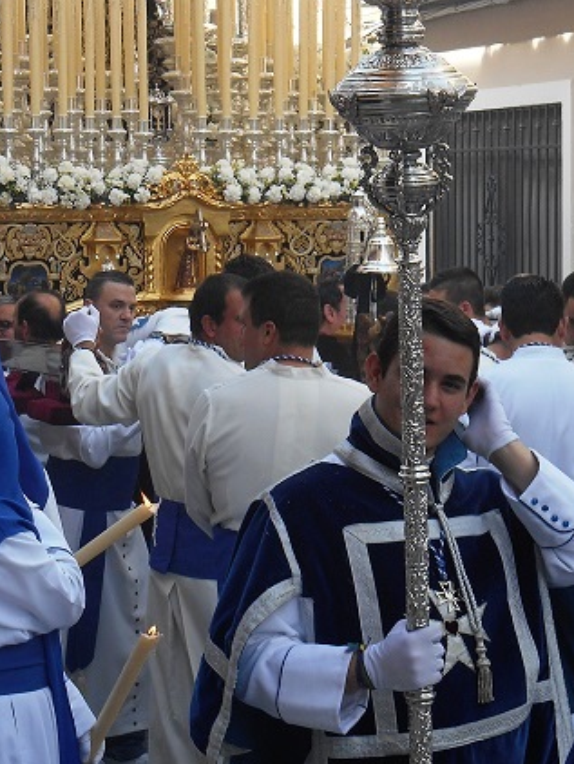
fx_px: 2142
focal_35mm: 97
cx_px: 192
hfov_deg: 15.2
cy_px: 175
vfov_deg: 20.0
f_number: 4.2
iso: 80
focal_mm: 9.5
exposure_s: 1/200
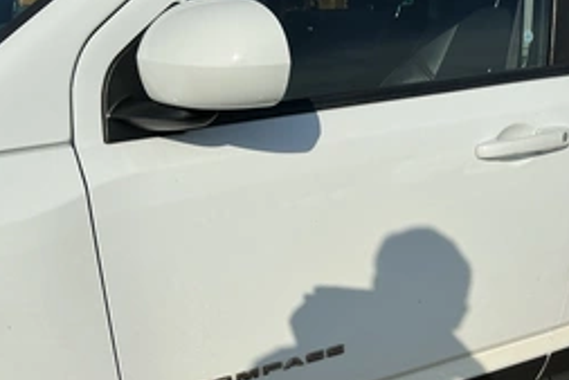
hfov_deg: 42.6
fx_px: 727
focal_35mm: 46
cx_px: 328
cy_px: 295
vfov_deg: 28.7
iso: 25
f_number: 1.8
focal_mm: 3
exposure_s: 1/5263
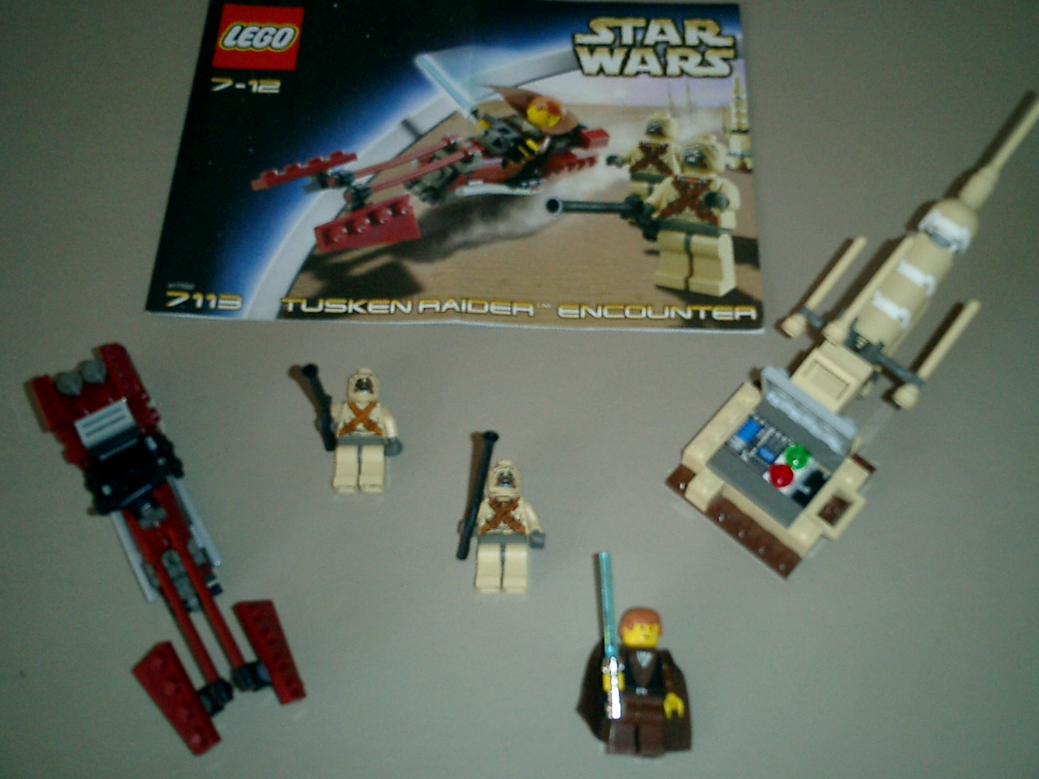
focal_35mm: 39
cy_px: 375
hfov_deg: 47.9
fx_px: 1170
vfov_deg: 36.8
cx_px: 522
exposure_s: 1/30
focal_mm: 7.5
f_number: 3.2
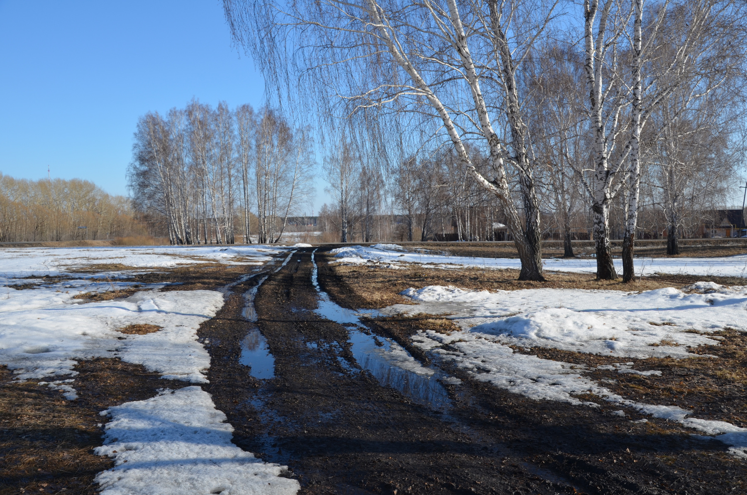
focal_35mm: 33
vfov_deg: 39.8
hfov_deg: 57.3
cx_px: 374
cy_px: 248
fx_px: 683
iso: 100
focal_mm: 22
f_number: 8
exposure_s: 1/250
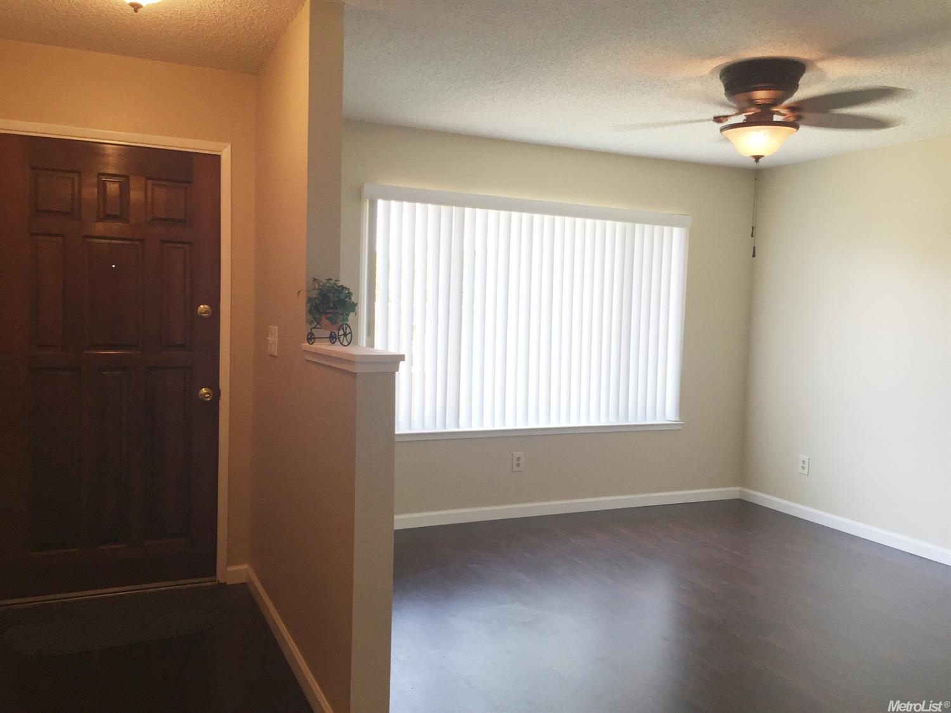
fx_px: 796
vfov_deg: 48.2
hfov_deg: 61.7
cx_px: 476
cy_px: 356
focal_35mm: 29
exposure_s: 1/60
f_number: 2.2
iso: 32
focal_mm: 4.15
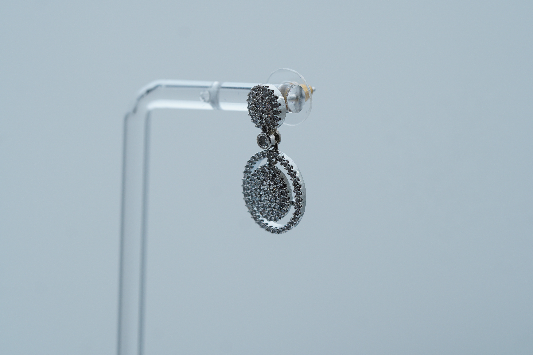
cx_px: 266
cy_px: 178
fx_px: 1999
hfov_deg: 15.2
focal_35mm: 135
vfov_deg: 10.2
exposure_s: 1/80
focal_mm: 90
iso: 160
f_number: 5.6
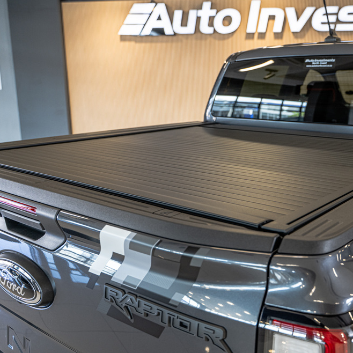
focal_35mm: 37
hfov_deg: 44.4
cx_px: 228
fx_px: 427
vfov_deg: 44.9
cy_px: 172
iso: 500
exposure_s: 1/125
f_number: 3.5
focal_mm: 28
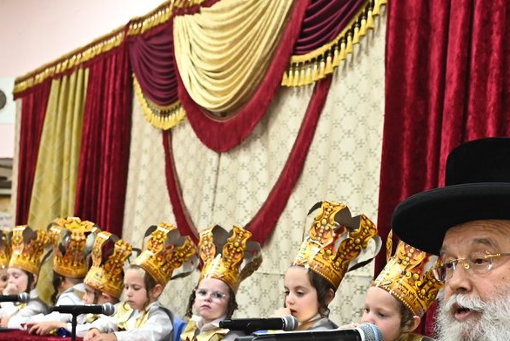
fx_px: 1049
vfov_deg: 17.8
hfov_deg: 27.3
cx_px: 202
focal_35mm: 74
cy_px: 365
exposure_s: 1/160
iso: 2500
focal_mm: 31
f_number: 3.5
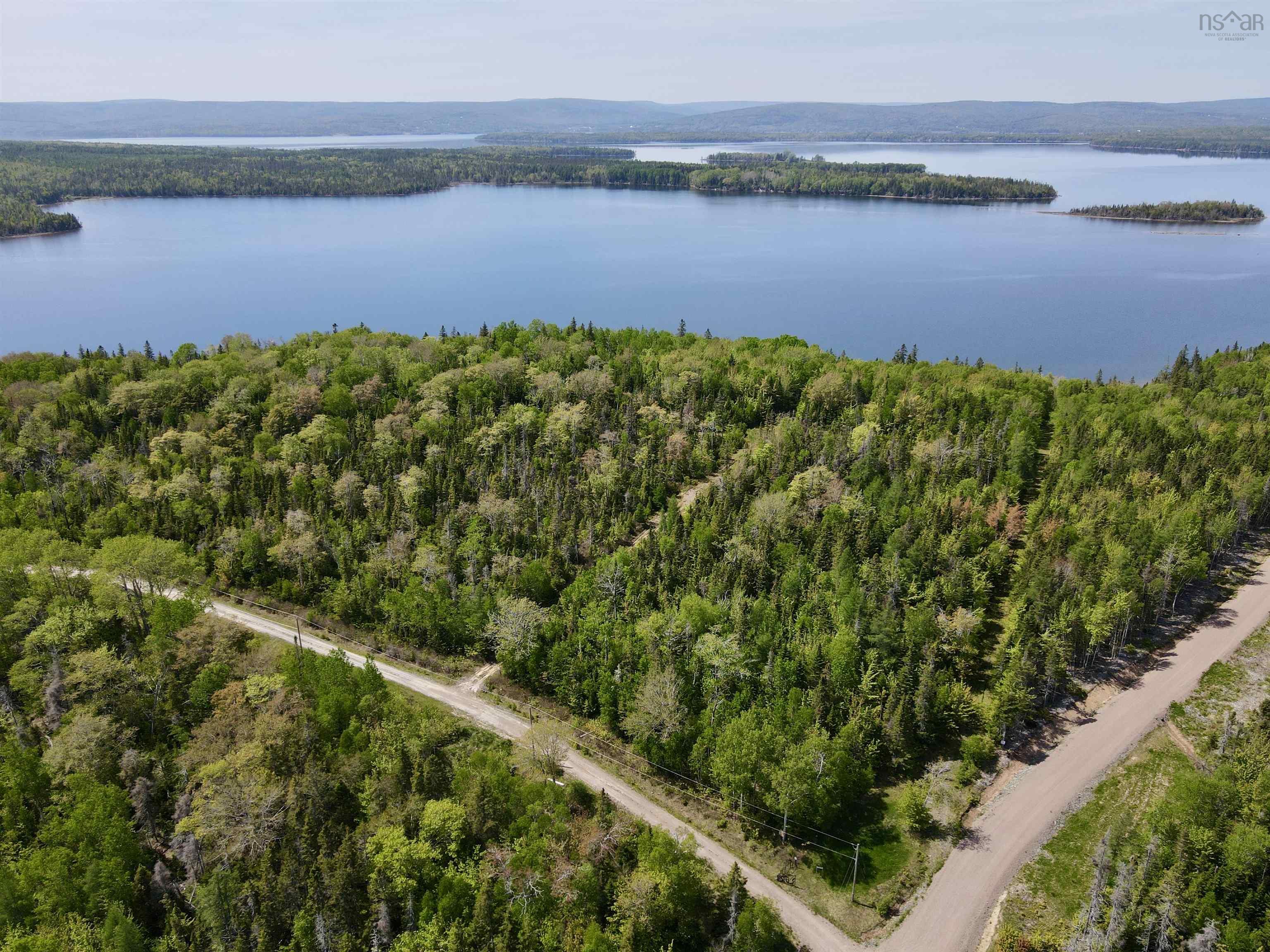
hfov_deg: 71.6
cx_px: 635
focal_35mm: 24
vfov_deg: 56.8
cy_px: 476
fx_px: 881
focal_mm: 4.5
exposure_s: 1/640
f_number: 2.8
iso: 100
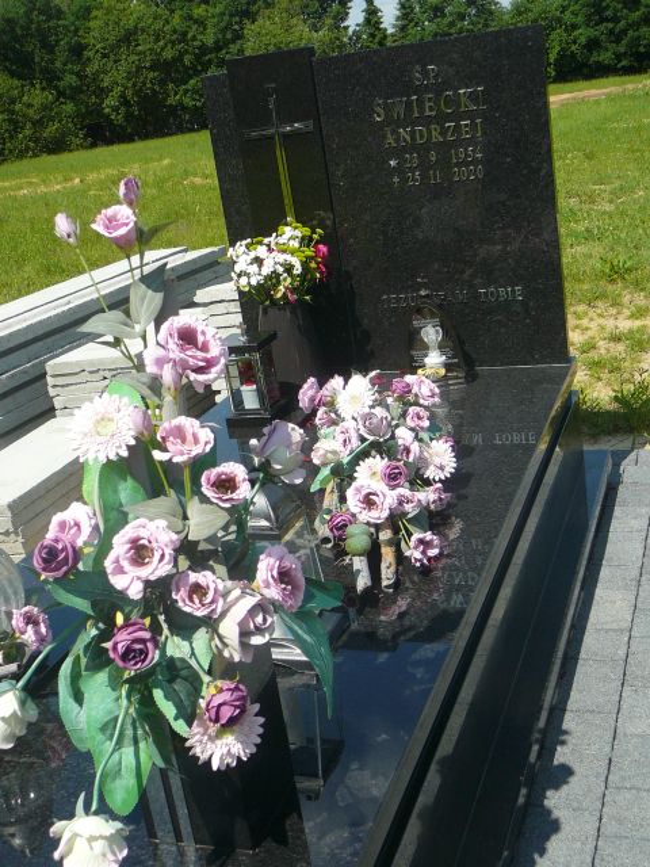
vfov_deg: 43.9
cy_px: 434
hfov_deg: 33.6
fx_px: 1077
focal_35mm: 43
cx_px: 325
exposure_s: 1/1000
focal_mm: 6.4
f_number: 3.2
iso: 80
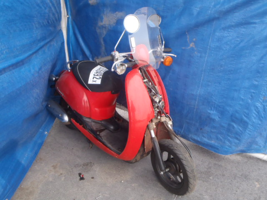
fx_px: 216
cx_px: 134
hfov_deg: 63.4
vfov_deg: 49.7
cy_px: 100
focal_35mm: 28
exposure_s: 1/30
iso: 160
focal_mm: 5
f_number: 3.5
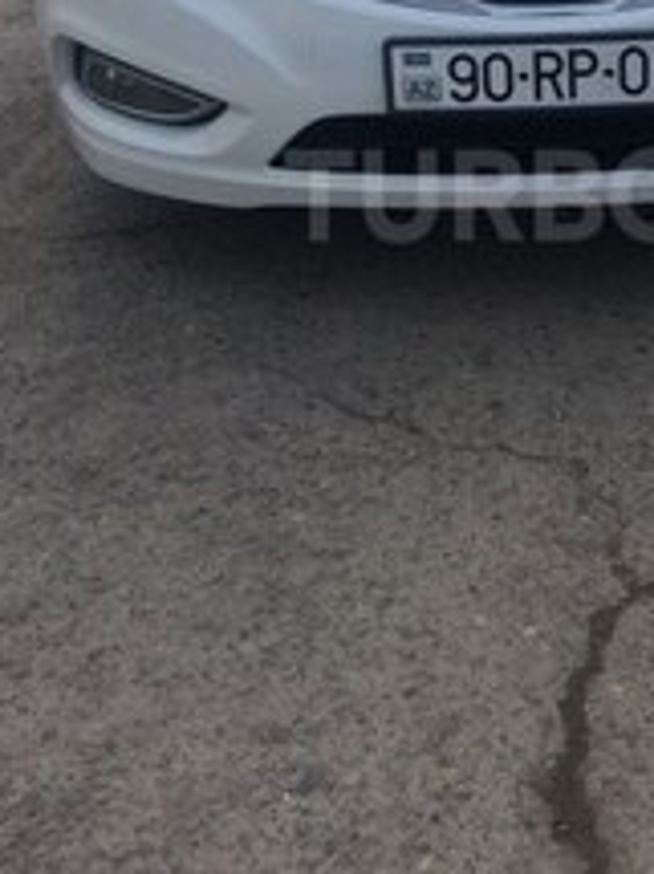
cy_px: 195
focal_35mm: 67
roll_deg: +0.5
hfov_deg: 21.4
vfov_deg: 28.5
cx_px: 597
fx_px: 1689
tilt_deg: -24.9
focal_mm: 4.15
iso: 32
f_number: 2.2
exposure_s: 1/1109
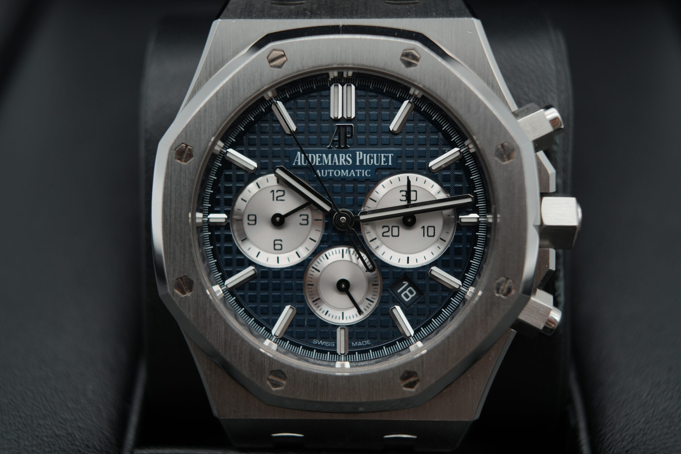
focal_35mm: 35
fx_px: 662
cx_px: 340
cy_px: 227
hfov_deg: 54.4
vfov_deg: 37.9
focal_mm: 35
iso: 400
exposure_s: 1/250
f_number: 5
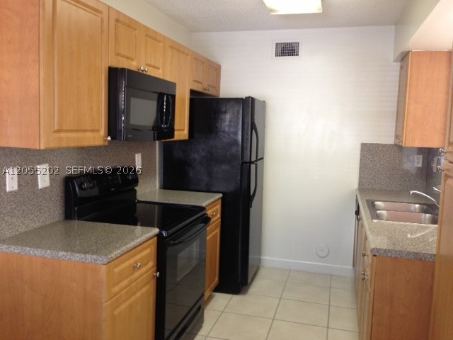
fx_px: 432
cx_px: 226
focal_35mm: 33
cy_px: 170
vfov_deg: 42.9
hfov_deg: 55.4
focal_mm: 4.13
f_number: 2.4
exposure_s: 1/20
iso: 125
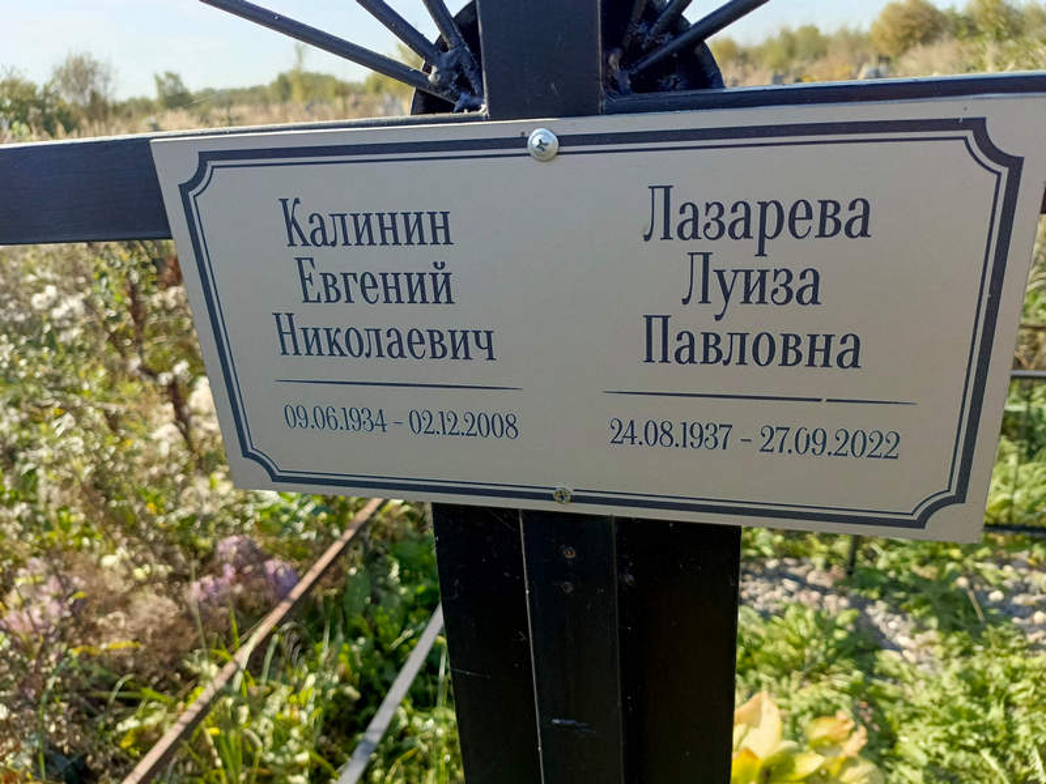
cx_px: 523
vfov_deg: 54.9
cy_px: 392
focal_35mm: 25
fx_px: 755
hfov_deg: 69.4
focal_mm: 4.76
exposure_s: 1/443
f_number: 1.69
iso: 112
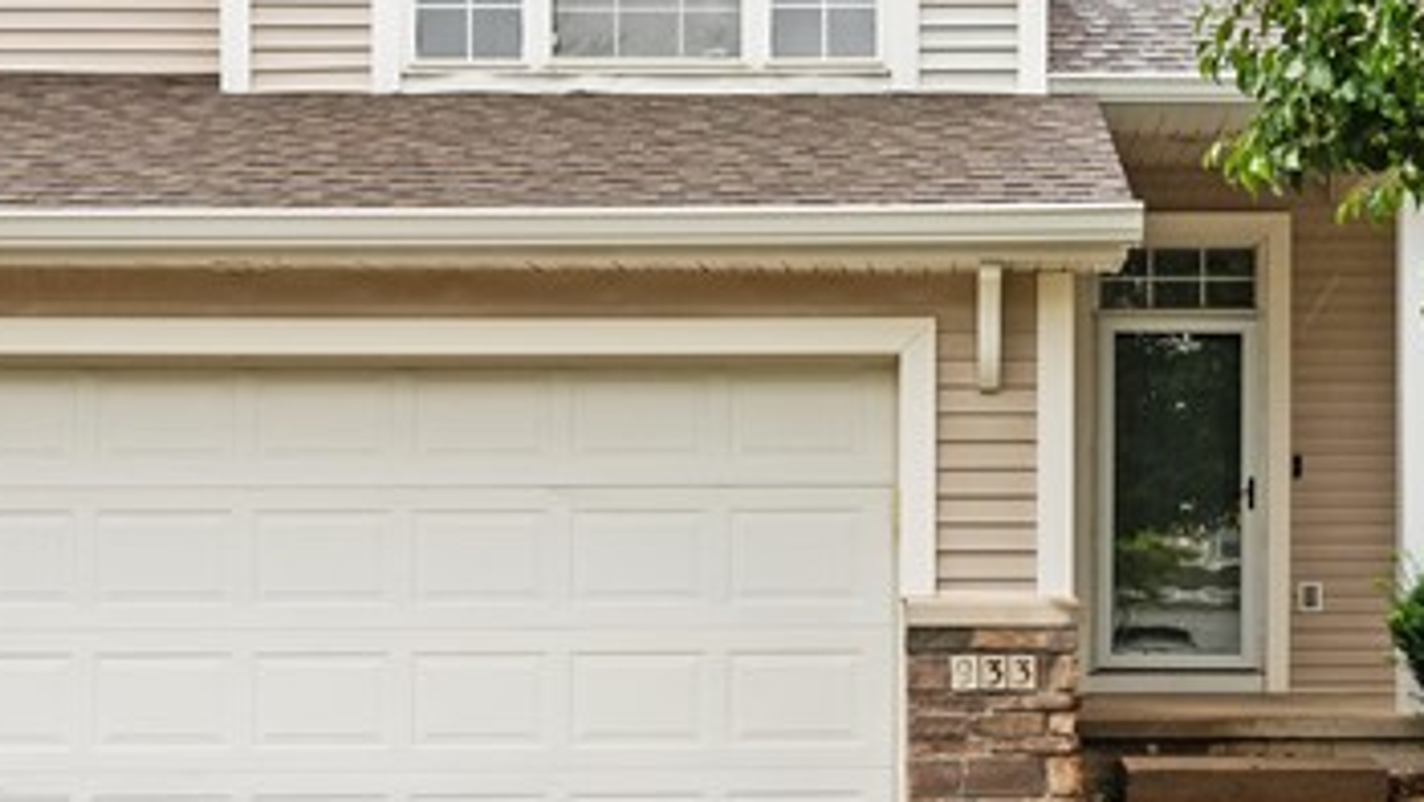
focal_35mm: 52
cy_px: 134
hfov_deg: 39.3
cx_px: 974
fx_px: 1964
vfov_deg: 22.7
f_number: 9
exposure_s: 1/640
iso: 800
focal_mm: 16
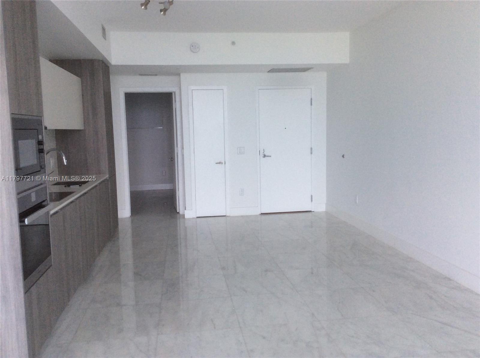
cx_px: 240
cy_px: 179
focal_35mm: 32
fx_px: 443
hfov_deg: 56.9
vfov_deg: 44.0
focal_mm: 3.3
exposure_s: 1/120
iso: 50
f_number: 2.4
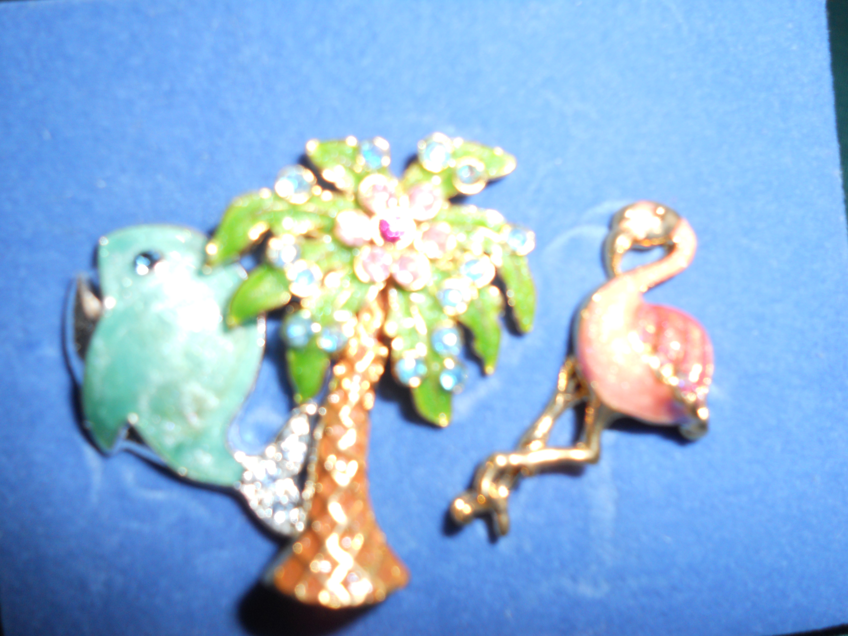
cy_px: 318
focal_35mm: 32
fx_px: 784
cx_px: 424
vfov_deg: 44.2
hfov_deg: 56.8
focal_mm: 5.8
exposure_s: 1/25
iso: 80
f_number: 8.8
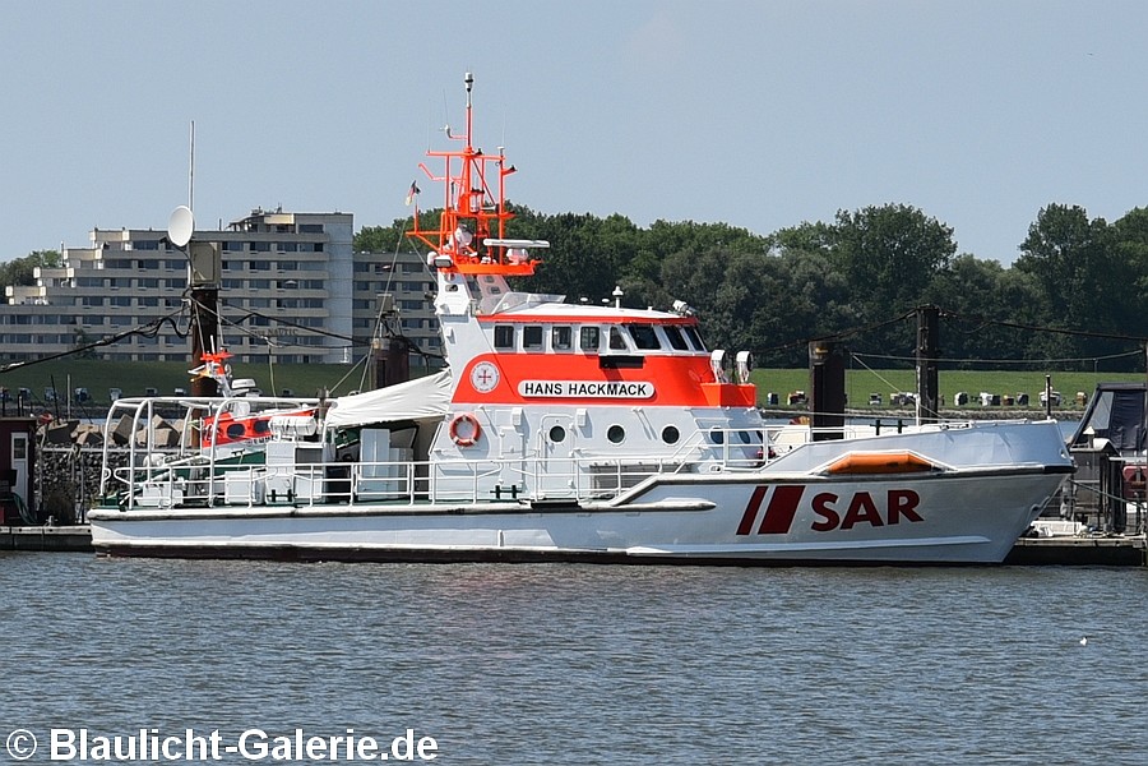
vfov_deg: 16.1
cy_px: 383
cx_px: 574
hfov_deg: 23.9
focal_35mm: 85
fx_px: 2710
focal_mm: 85
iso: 200
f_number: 11
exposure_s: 1/500
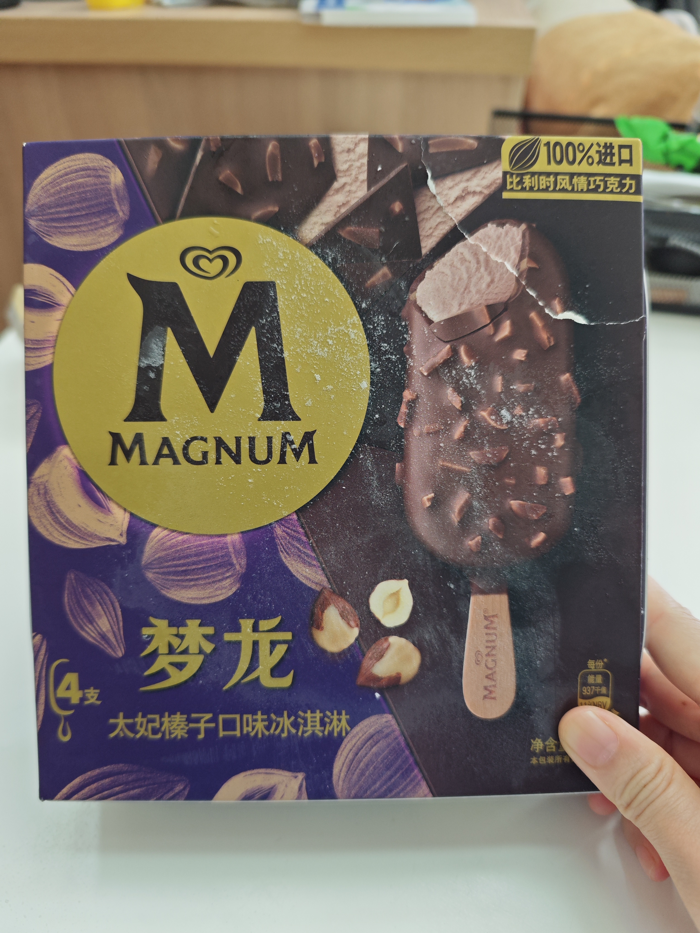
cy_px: 466
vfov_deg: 73.9
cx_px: 350
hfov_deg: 58.9
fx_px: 620
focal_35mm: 23
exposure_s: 1/100
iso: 200
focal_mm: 6.55
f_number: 1.6
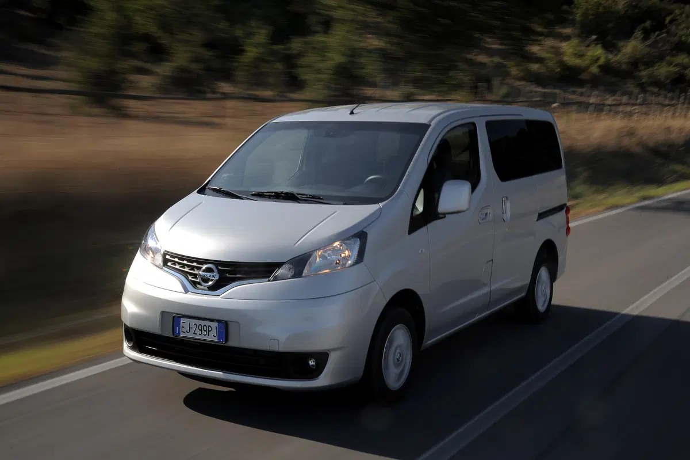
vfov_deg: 29.2
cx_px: 345
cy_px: 230
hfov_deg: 42.8
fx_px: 881
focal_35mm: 46
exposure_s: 1/13
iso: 100
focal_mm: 46
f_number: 20
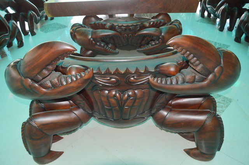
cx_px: 124
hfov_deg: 62.0
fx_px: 207
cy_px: 82
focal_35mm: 30
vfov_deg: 43.6
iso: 400
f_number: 4
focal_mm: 20
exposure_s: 1/80
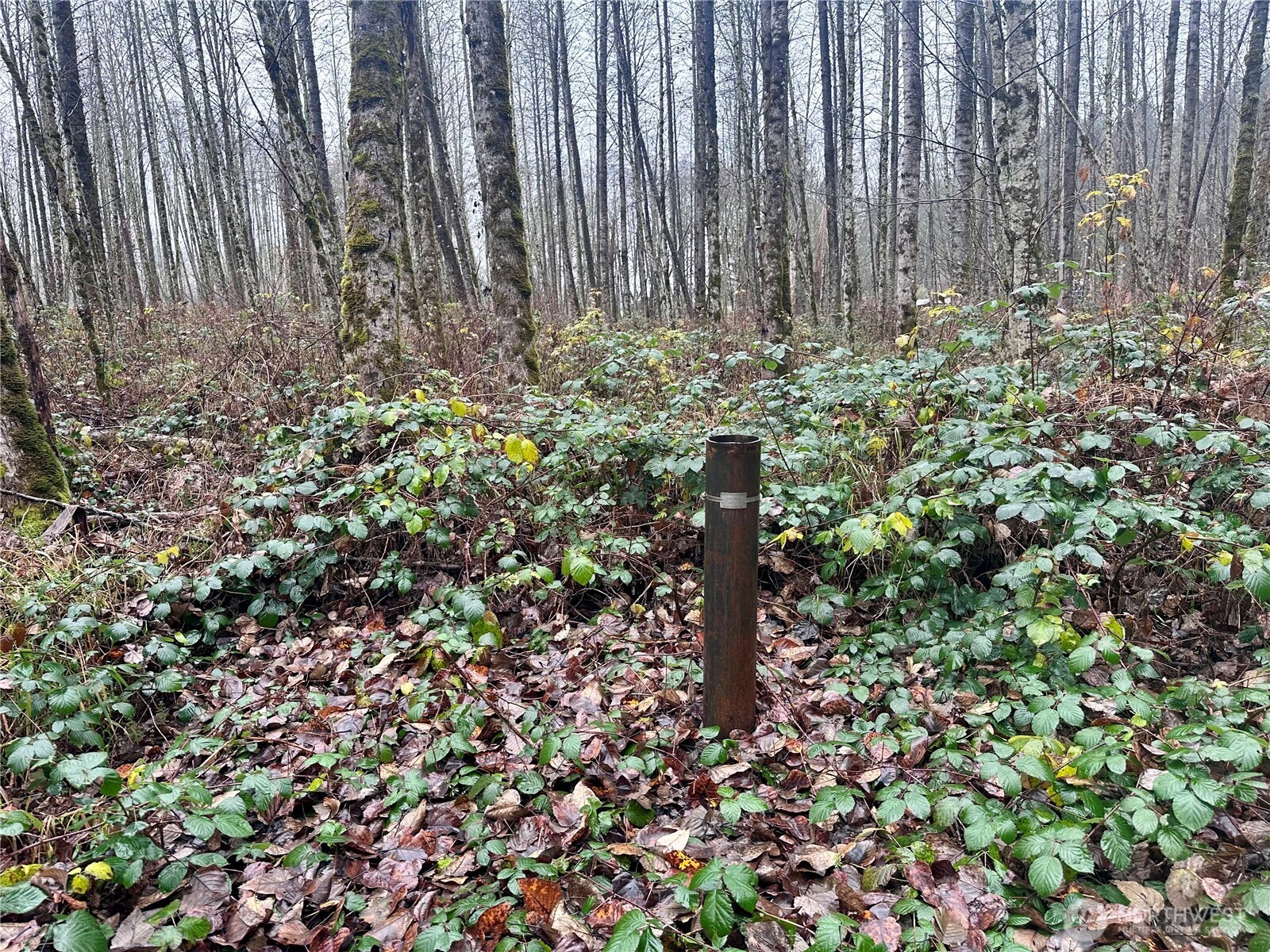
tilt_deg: -10.7
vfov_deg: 56.8
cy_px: 476
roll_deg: -1.2
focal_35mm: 24
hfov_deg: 71.6
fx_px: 881
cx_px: 635
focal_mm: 6.86
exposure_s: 1/121
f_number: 1.78
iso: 100
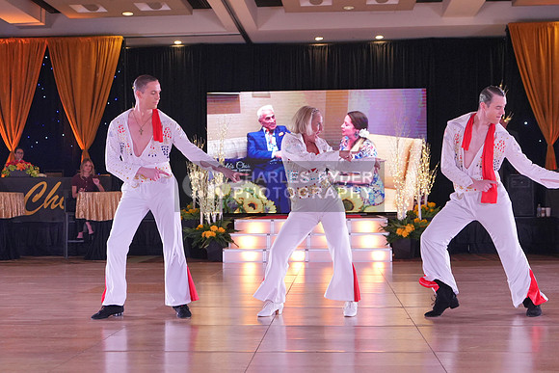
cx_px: 280
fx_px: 808
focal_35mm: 52
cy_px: 186
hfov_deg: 38.2
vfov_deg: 26.0
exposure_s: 1/400
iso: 2000
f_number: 3.5
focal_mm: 35
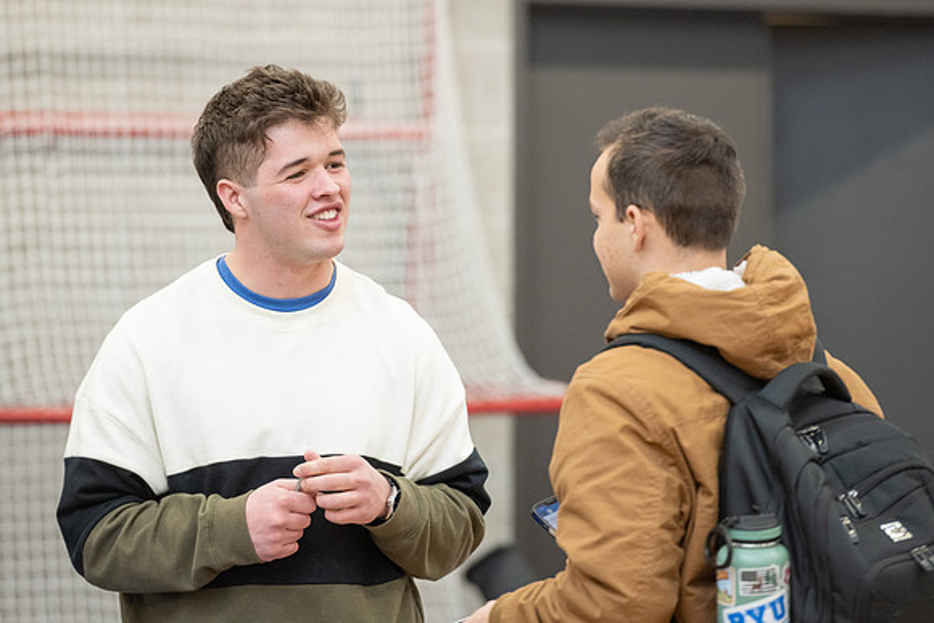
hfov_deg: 8.7
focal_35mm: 235
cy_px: 256
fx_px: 6108
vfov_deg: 5.8
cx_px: 384
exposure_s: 1/200
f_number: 3.5
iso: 1250
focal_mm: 200
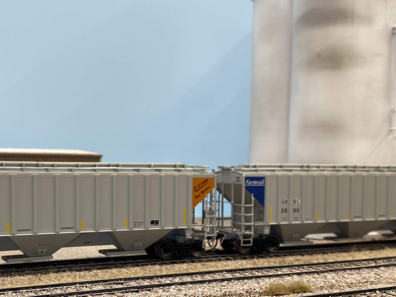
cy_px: 207
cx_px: 146
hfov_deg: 39.4
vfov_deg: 30.0
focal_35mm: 48
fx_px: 549
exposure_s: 1/120
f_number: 1.8
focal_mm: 4.25
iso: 64
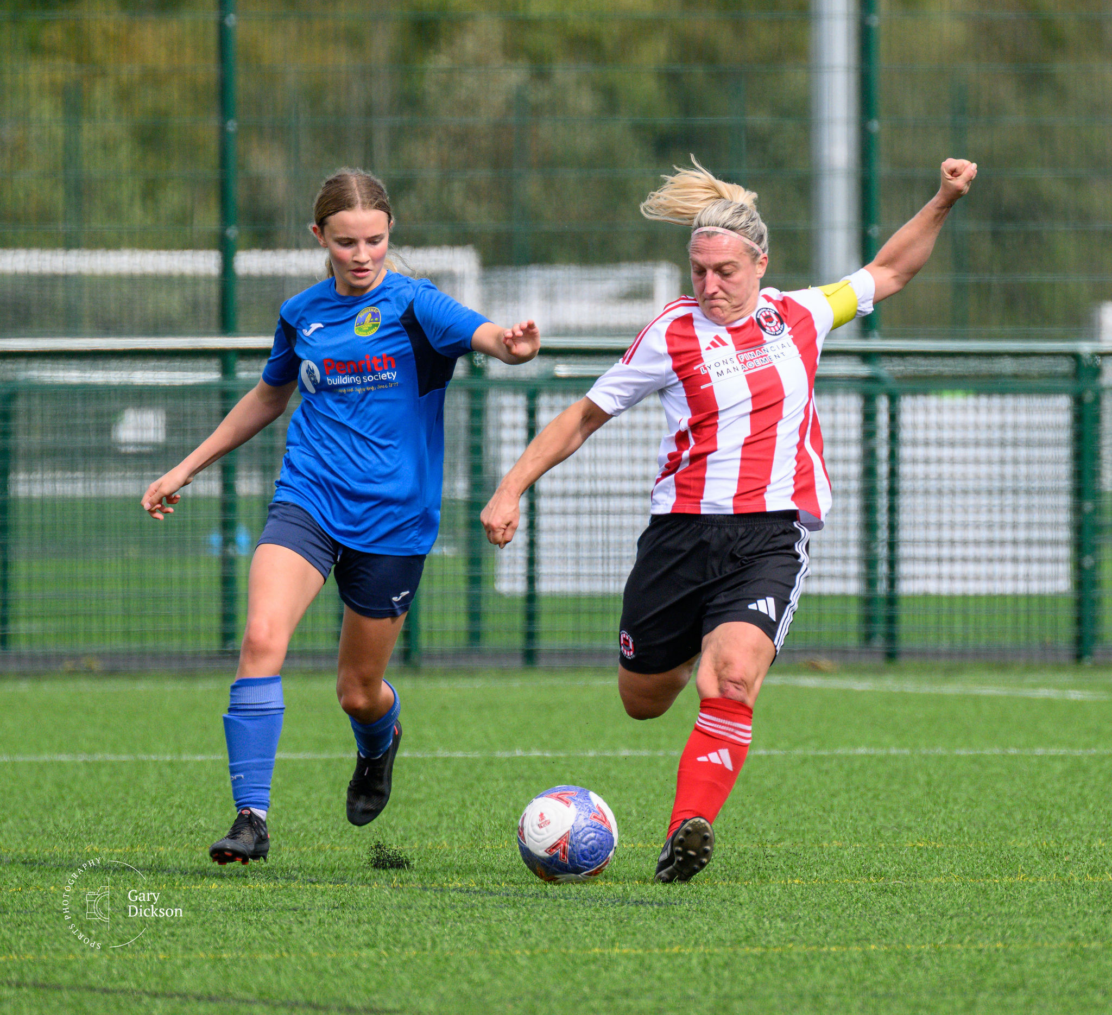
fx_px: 27516
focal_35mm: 791
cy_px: 359
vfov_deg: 2.1
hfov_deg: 2.3
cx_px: 834
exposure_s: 1/1600
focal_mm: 400
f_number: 5.6
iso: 640
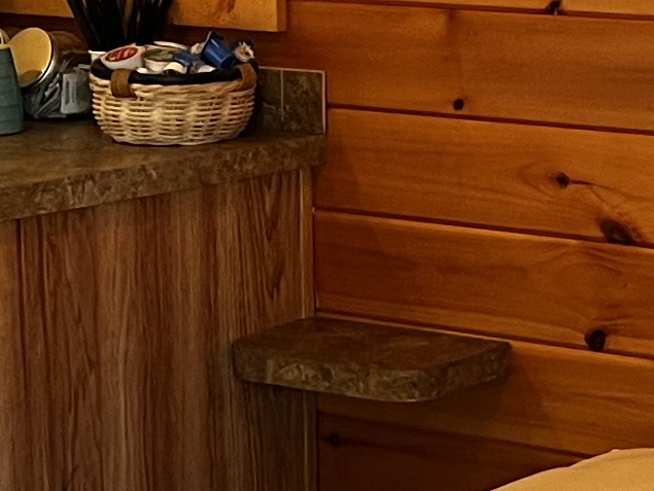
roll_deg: +0.9
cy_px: 308
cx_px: 350
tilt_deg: -12.5
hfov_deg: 12.0
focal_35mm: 165
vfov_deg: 9.0
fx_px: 3119
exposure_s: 1/60
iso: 160
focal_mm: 5.7
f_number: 1.5
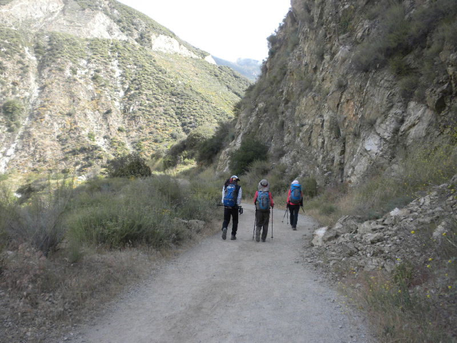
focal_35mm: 37
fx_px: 488
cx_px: 228
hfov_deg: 50.1
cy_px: 172
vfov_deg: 38.7
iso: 180
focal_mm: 6.6
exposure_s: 1/511
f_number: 3.5
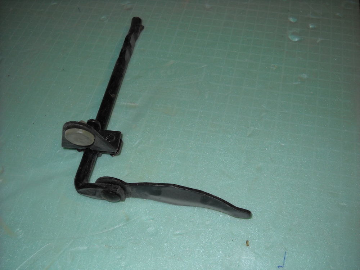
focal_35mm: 41
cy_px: 135
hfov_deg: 45.8
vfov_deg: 35.1
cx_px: 180
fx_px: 426
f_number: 3.1
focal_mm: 6.72
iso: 64
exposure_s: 1/30
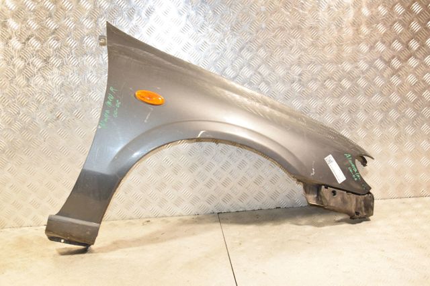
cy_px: 143
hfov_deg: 46.4
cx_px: 215
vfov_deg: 31.9
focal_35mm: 42
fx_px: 501
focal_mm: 28
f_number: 6.3
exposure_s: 1/200
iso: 1600
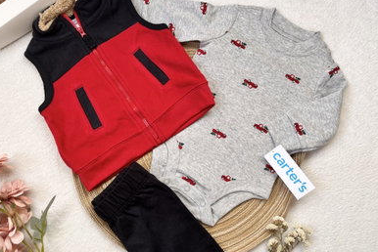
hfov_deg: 65.4
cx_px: 183
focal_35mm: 28
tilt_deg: -84.9
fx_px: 294
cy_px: 117
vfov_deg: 46.4
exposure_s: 1/122
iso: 50
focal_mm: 5.1
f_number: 1.6
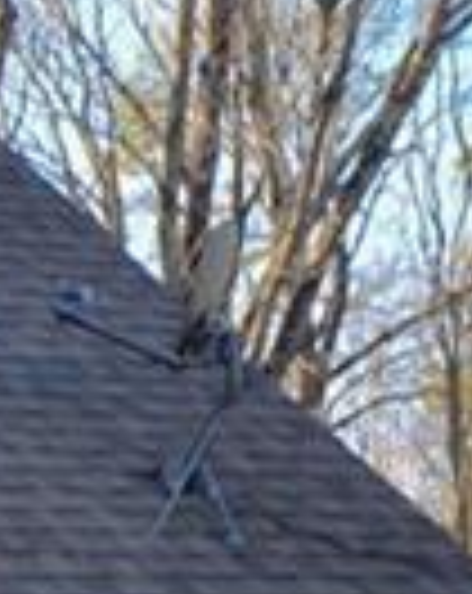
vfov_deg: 10.1
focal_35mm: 186
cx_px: -1286
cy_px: 925
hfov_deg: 6.8
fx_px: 3253
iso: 640
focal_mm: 17
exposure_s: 1/250
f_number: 8
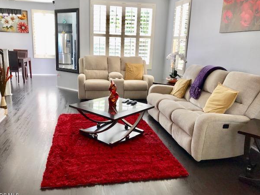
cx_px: 125
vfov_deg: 46.8
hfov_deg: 59.9
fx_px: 225
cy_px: 100
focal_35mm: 30
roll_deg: -2.1
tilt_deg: -13.3
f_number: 1.8
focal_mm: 3.99
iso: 32
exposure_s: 1/60
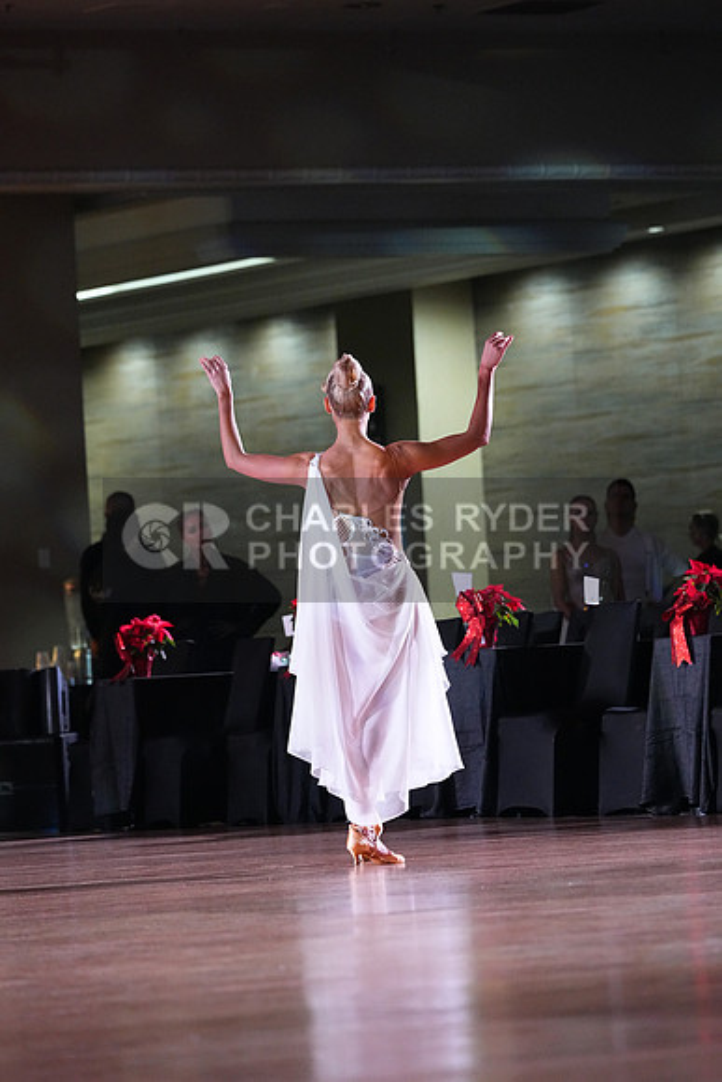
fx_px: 6013
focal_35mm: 200
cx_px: 361
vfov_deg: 10.3
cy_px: 541
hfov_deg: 6.9
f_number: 5
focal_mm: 200
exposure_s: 1/400
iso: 8000
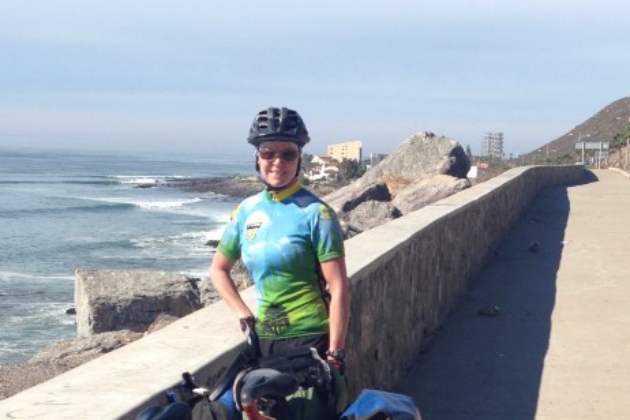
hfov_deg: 26.6
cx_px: 398
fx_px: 1330
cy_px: 432
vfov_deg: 17.5
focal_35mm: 76
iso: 50
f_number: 2.4
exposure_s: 1/1466
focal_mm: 4.12
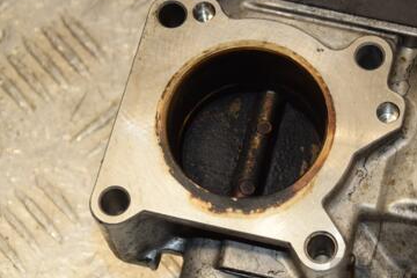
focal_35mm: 165
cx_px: 308
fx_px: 1911
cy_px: 120
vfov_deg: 8.3
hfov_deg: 12.4
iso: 800
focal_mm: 66
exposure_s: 1/200
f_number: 8
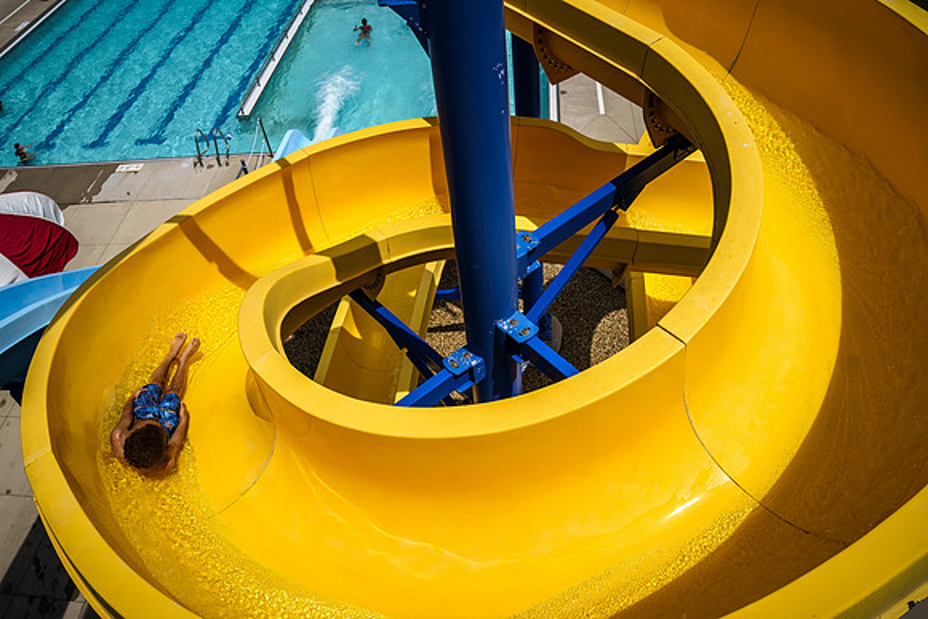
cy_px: 317
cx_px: 430
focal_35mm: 26
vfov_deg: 50.0
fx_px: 664
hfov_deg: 69.8
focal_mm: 24
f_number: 4
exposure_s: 1/3200
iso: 100
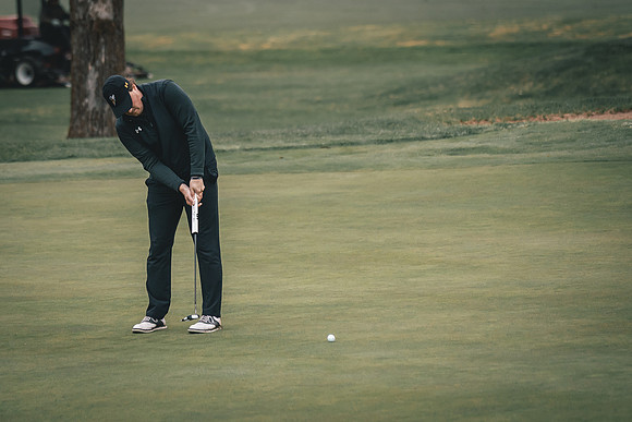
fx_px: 5306
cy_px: 195
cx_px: 213
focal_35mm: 302
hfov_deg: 6.8
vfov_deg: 4.6
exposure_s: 1/3200
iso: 640
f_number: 2.8
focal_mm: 150
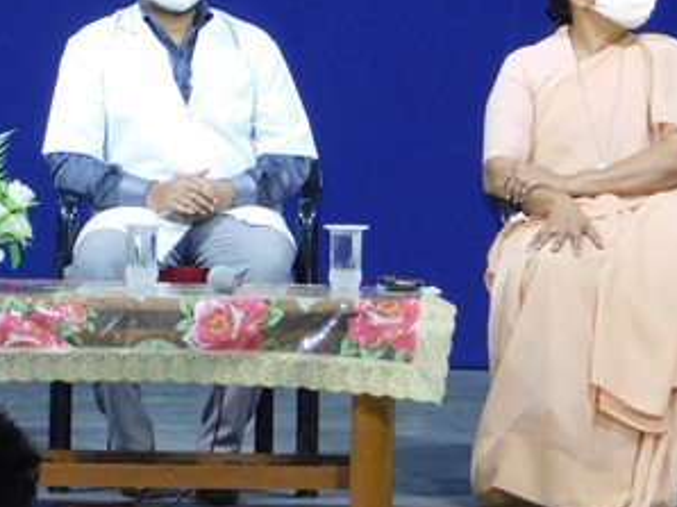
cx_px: 214
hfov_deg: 6.2
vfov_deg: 4.7
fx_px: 6214
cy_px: 14
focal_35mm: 318
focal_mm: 26.3
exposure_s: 1/30
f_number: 5.1
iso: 800
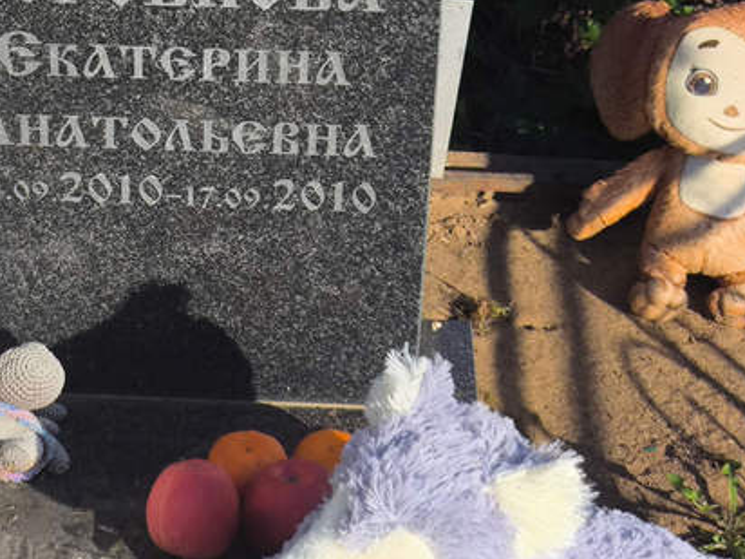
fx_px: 2088
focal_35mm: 97
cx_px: 129
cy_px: 90
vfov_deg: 15.1
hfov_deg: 20.0
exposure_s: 1/1908
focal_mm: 4.71
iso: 50
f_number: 1.7
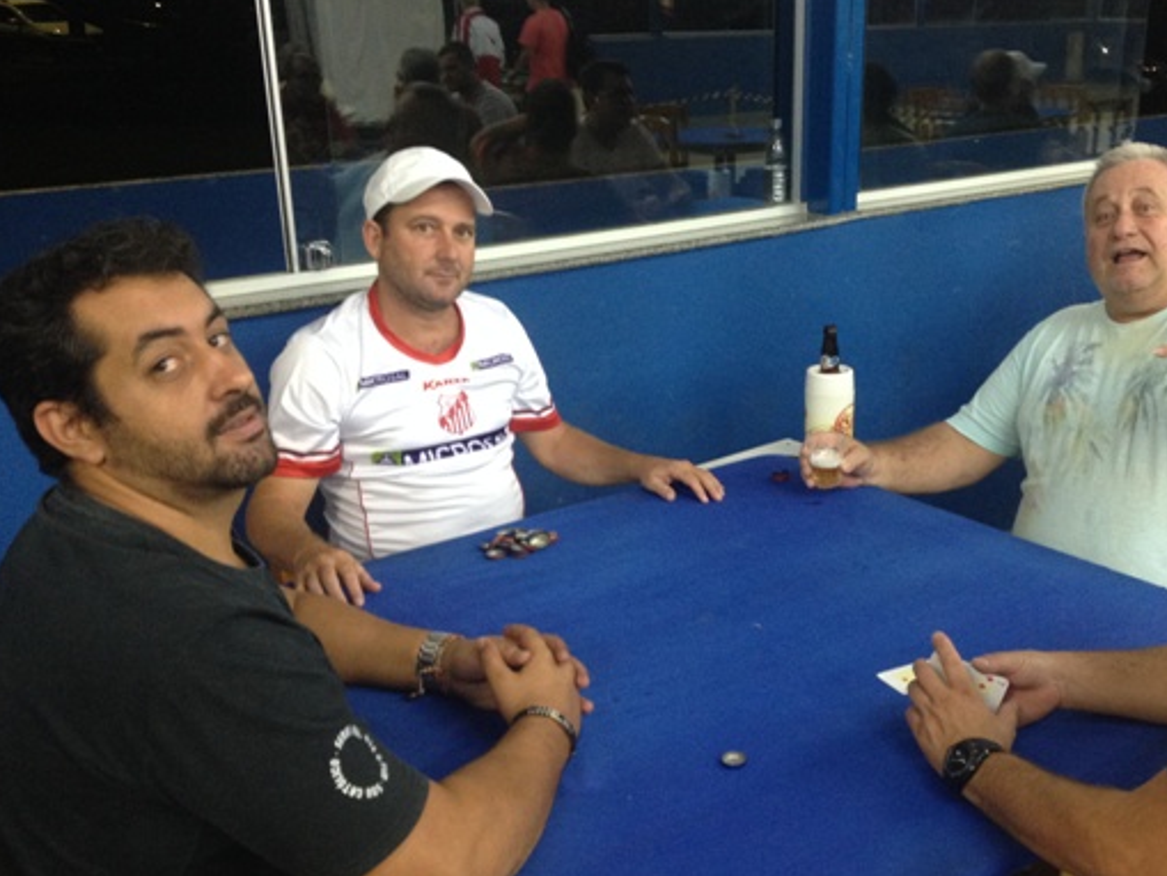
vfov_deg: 32.8
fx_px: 1484
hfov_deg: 42.6
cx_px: 727
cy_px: 514
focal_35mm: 44
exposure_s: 1/20
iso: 200
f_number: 2.4
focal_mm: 4.28
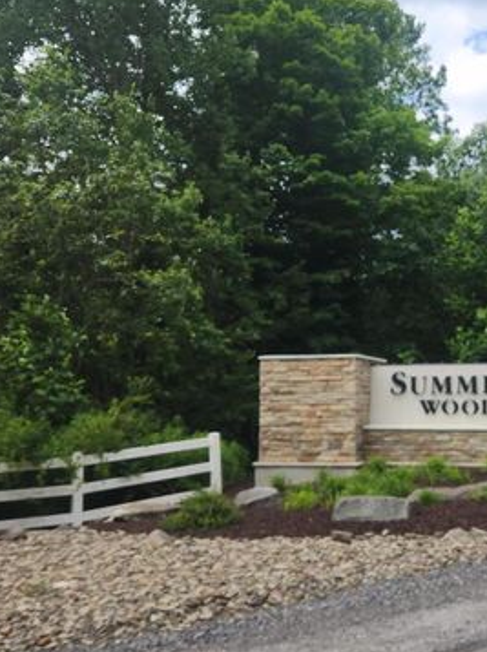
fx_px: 808
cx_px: 418
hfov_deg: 32.2
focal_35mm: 43
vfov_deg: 43.9
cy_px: 341
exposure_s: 1/1027
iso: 20
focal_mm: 5.4
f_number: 1.8
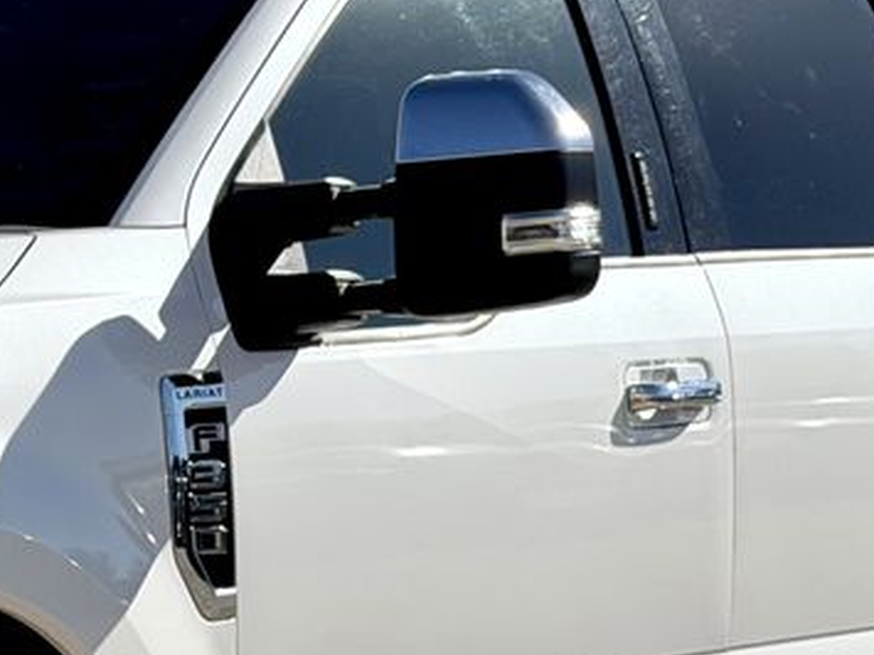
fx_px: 4367
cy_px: 534
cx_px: 42
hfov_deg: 11.3
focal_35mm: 173
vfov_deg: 8.6
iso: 64
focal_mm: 6.76
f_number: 1.78
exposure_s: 1/6536
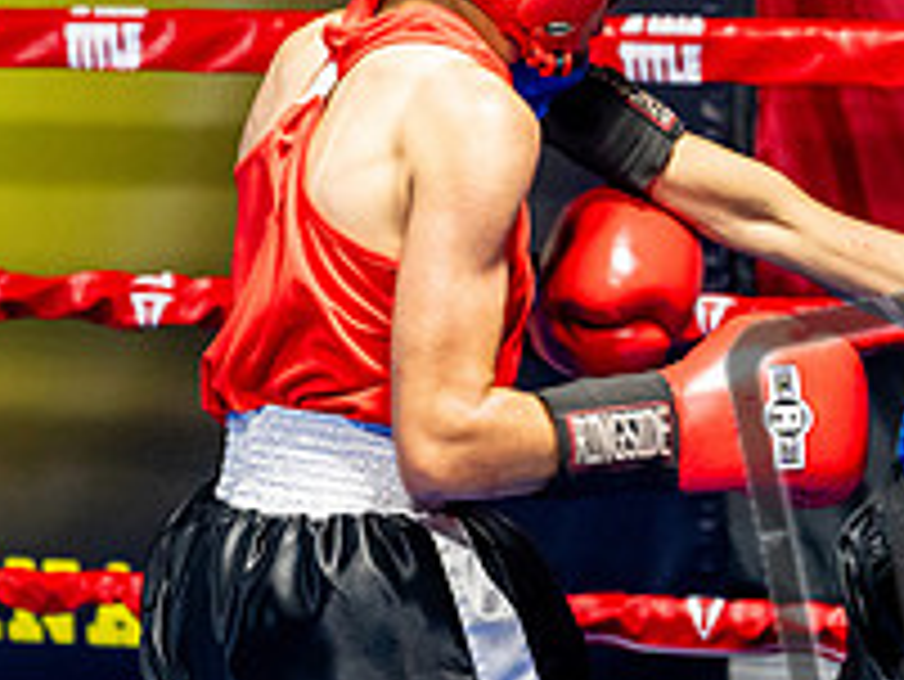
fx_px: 4939
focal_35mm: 189
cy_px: 399
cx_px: 738
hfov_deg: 10.4
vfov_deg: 7.9
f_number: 2
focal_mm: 68
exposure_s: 1/800
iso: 4000
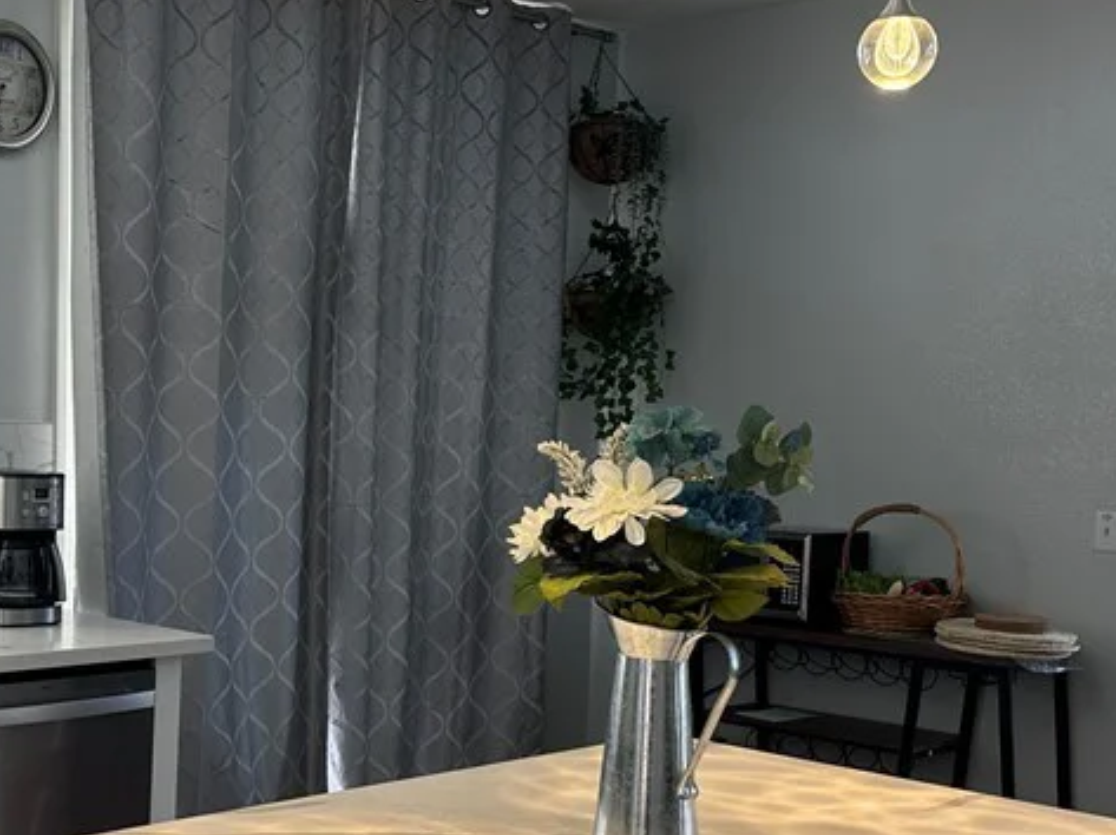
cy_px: 538
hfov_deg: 35.9
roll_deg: -2.2
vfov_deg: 27.9
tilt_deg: -3.6
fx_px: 1675
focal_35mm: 52
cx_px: 269
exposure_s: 1/192
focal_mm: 6.86
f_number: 1.78
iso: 64
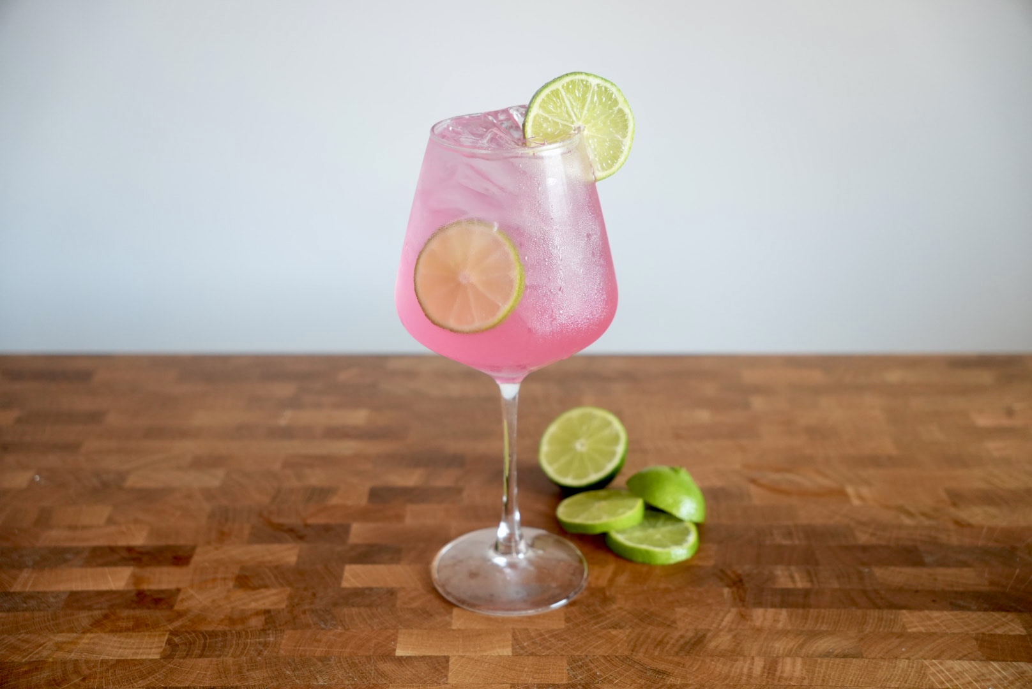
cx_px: 516
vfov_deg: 28.9
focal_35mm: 47
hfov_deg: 42.2
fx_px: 1338
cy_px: 344
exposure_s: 1/125
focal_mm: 31.1
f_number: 2.8
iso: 1250
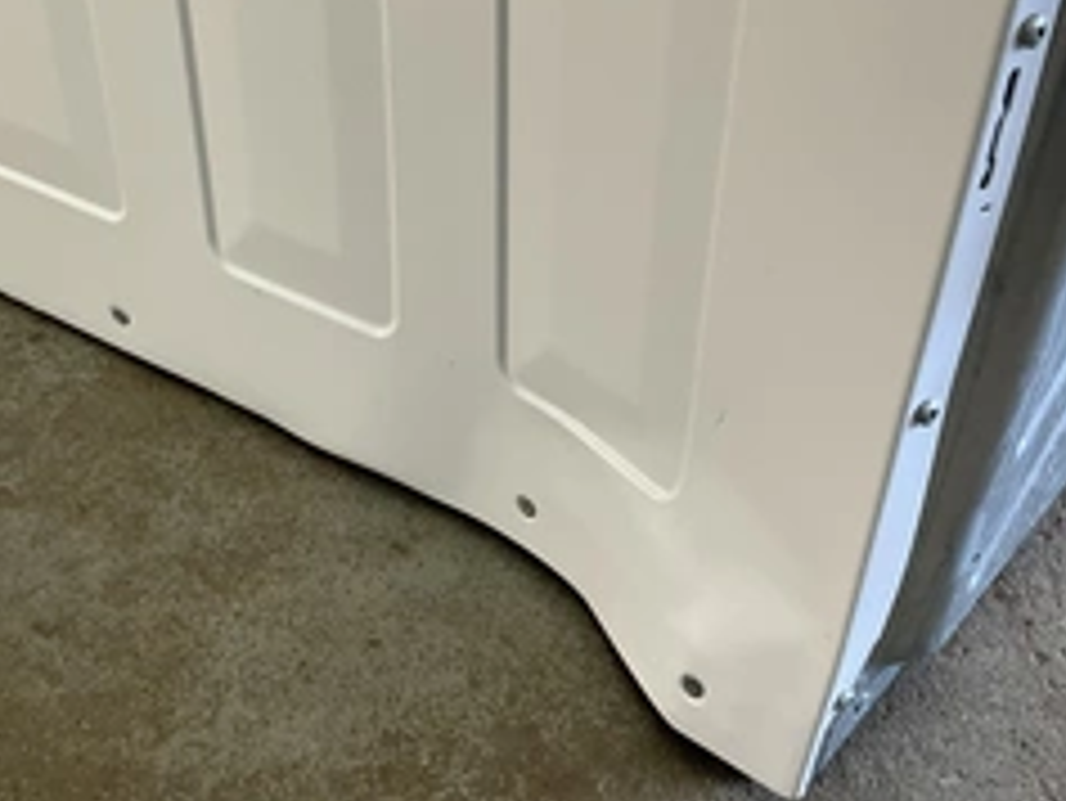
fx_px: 1510
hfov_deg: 38.8
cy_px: 396
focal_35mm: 49
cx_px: 603
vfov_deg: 29.7
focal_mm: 3
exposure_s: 1/60
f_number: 1.8
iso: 64
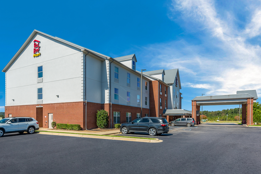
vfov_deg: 68.8
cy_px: 87
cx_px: 130
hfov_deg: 91.7
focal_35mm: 18
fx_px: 127
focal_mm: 17.5
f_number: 8
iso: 100
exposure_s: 1/350
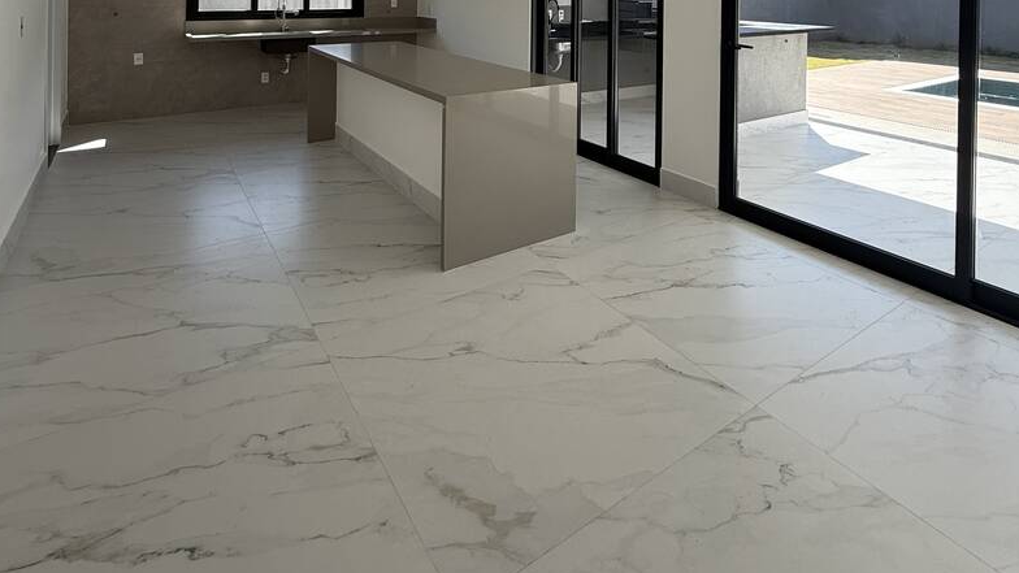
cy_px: -8
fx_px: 567
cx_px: 513
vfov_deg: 44.9
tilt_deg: +0.6
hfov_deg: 83.8
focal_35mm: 21
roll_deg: -1.1
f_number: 2.2
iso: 50
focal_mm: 2.22
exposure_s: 1/324
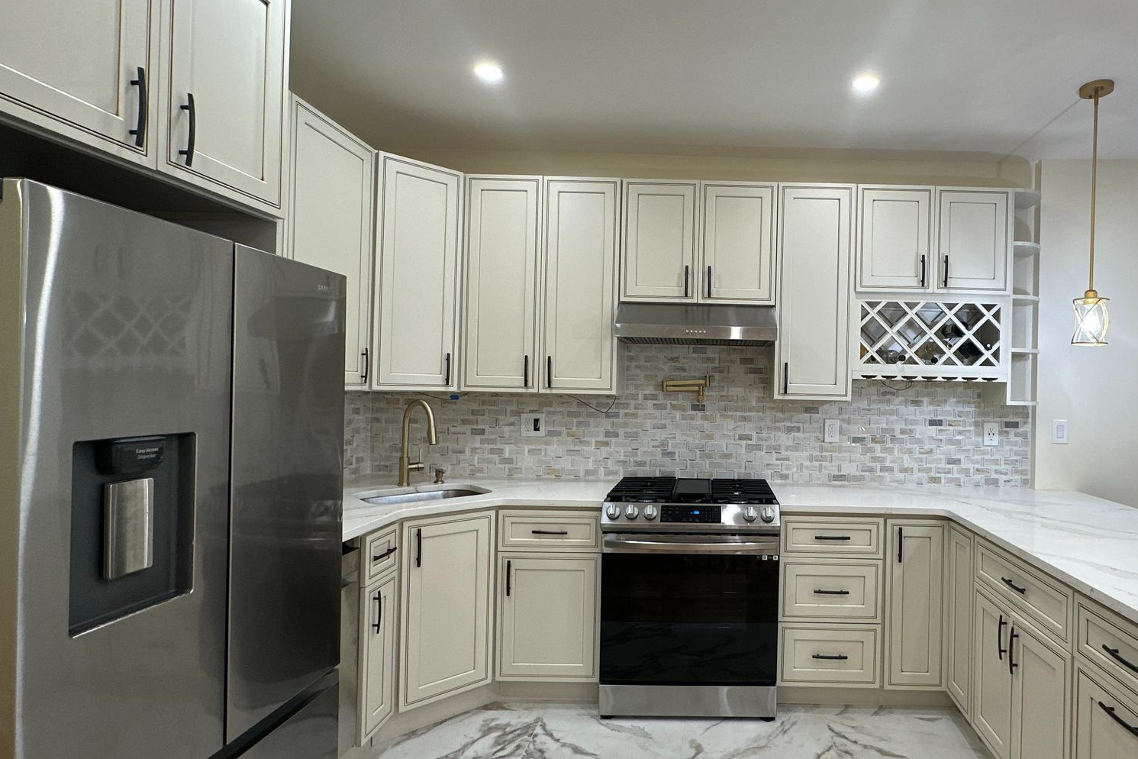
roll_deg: -1.6
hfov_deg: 82.2
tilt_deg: +0.7
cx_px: 717
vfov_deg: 61.9
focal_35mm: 20
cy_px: 384
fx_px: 632
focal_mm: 2.22
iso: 80
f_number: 2.2
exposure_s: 1/60
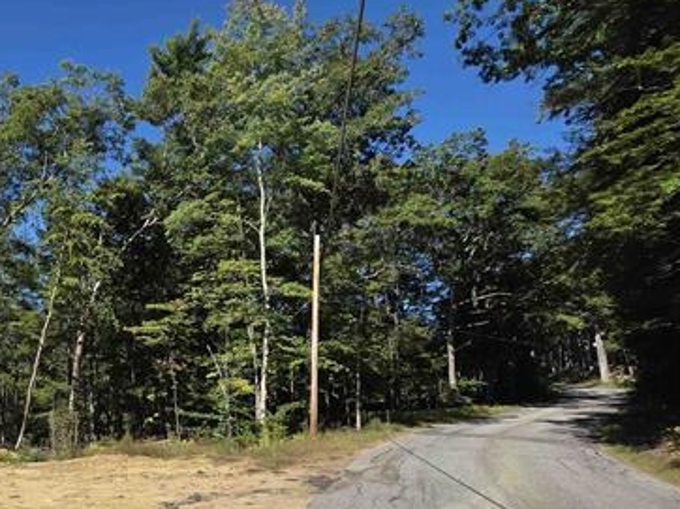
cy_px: 349
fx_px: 452
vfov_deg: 57.2
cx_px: 83
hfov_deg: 63.3
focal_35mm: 23
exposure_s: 1/1894
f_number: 1.9
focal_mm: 2.2
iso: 40
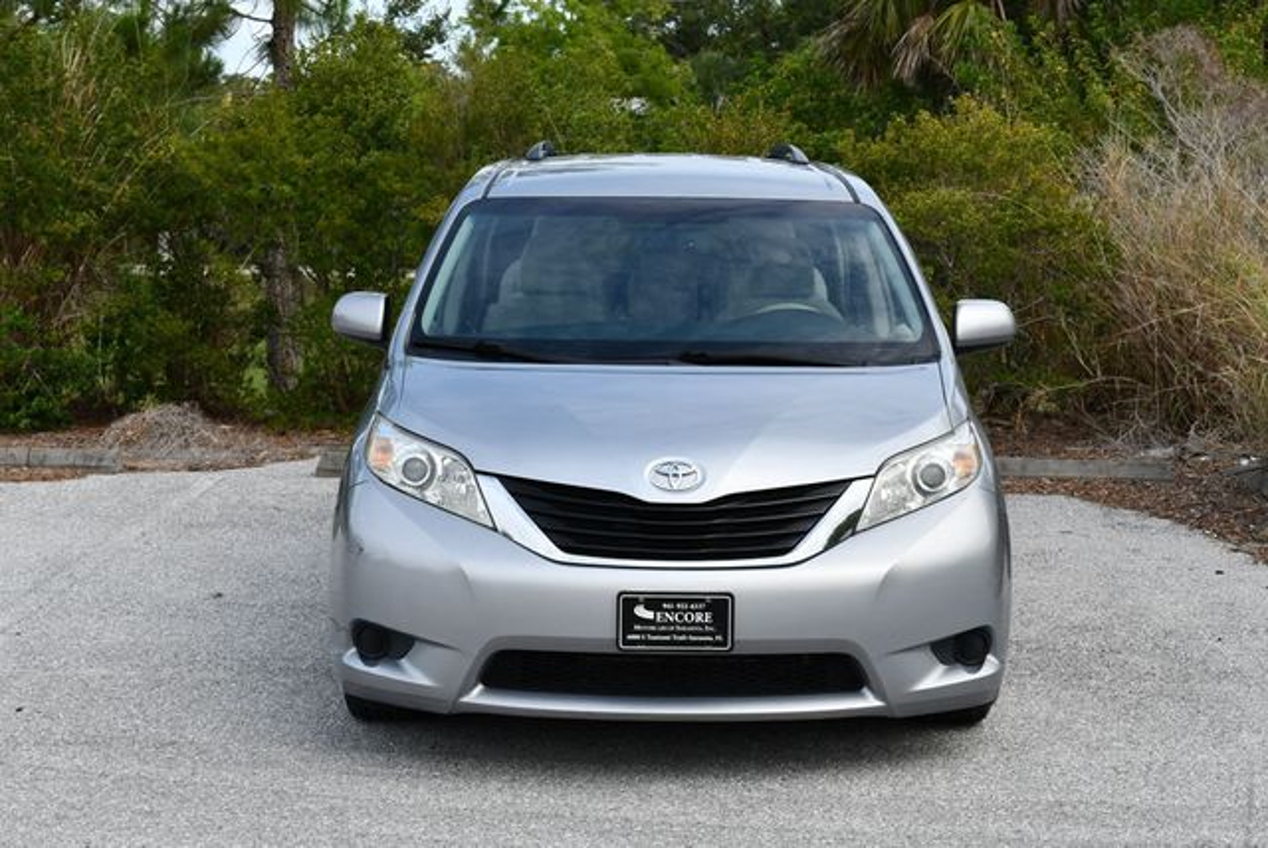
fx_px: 2256
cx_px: 634
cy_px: 424
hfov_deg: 31.4
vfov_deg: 21.3
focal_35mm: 64
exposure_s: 1/250
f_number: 7.1
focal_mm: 32
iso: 200
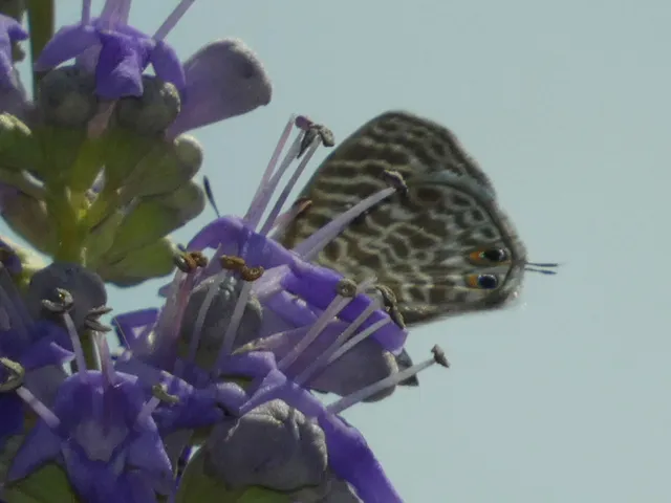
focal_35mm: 1200
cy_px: 252
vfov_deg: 1.2
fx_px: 23261
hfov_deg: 1.7
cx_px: 336
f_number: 8
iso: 80
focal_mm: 215
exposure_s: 1/800
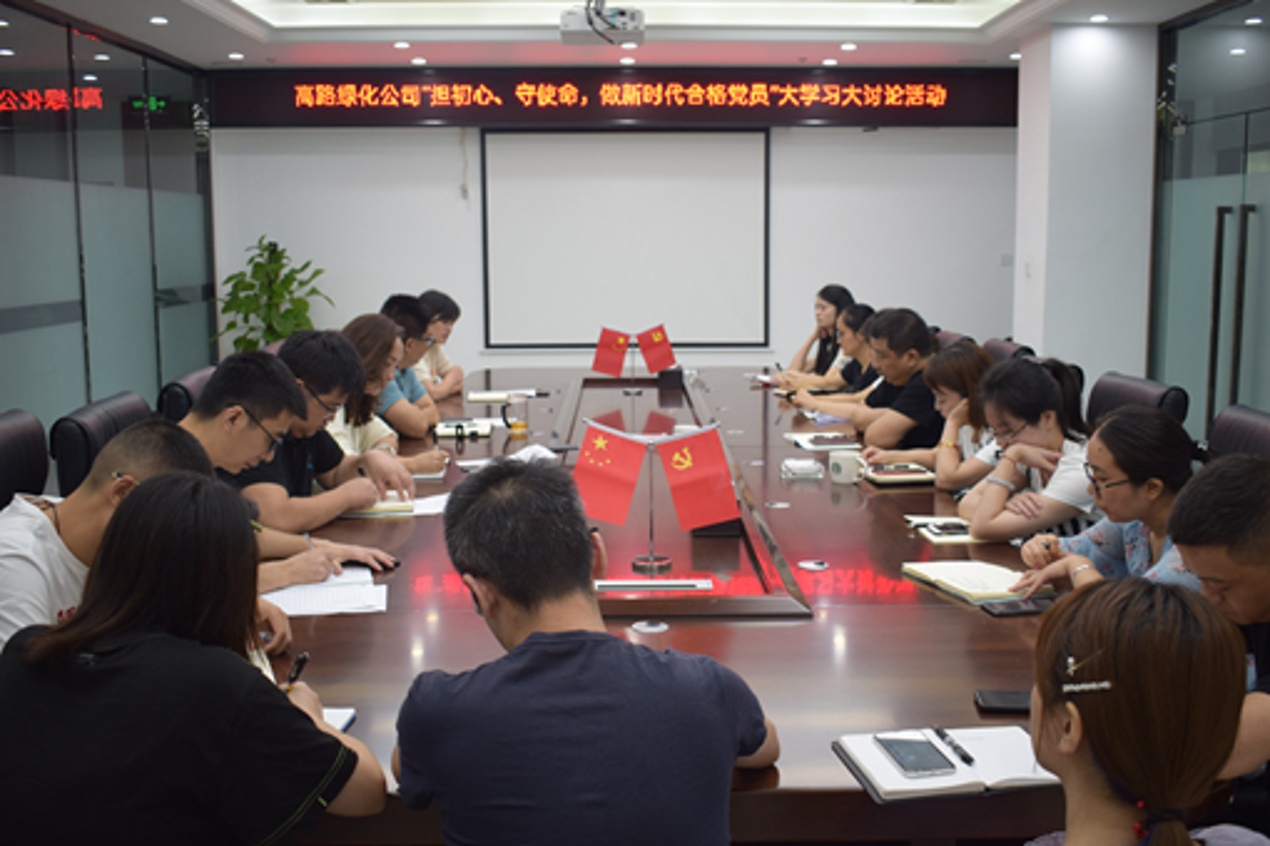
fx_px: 1323
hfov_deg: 51.3
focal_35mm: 38
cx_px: 635
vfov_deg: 35.5
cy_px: 423
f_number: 4.5
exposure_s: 1/80
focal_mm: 25
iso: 400
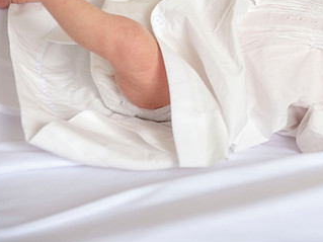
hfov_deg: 7.6
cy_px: 54
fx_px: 2444
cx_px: 232
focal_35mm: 262
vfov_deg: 5.7
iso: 125
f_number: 5.6
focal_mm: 150
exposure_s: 1/160
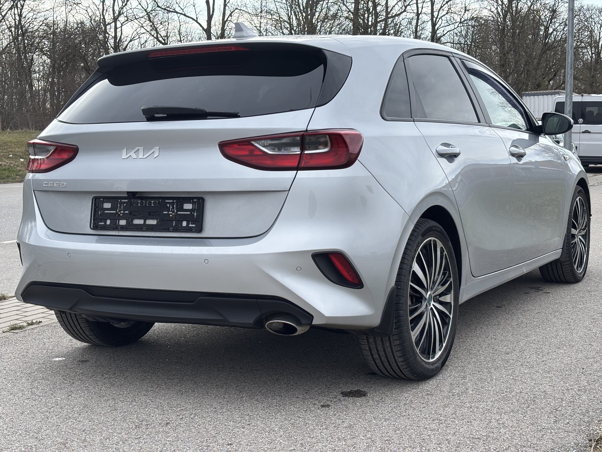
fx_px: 904
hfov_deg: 36.8
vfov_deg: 28.0
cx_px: 301
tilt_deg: -4.8
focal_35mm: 52
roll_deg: -0.3
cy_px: 226
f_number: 1.6
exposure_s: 1/1164
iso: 32
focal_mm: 5.96
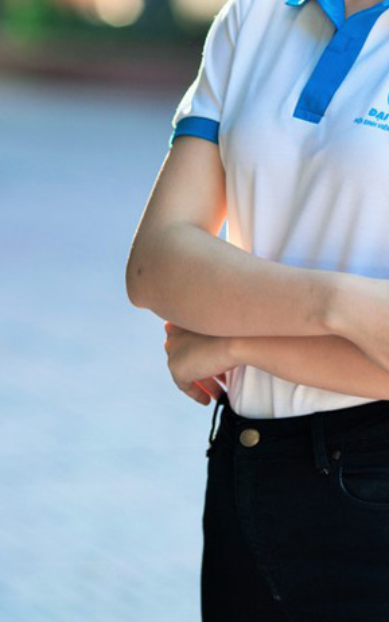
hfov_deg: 4.6
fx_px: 4848
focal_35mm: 286
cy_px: 174
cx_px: 357
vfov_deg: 7.3
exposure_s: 1/320
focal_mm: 135
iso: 250
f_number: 2.8
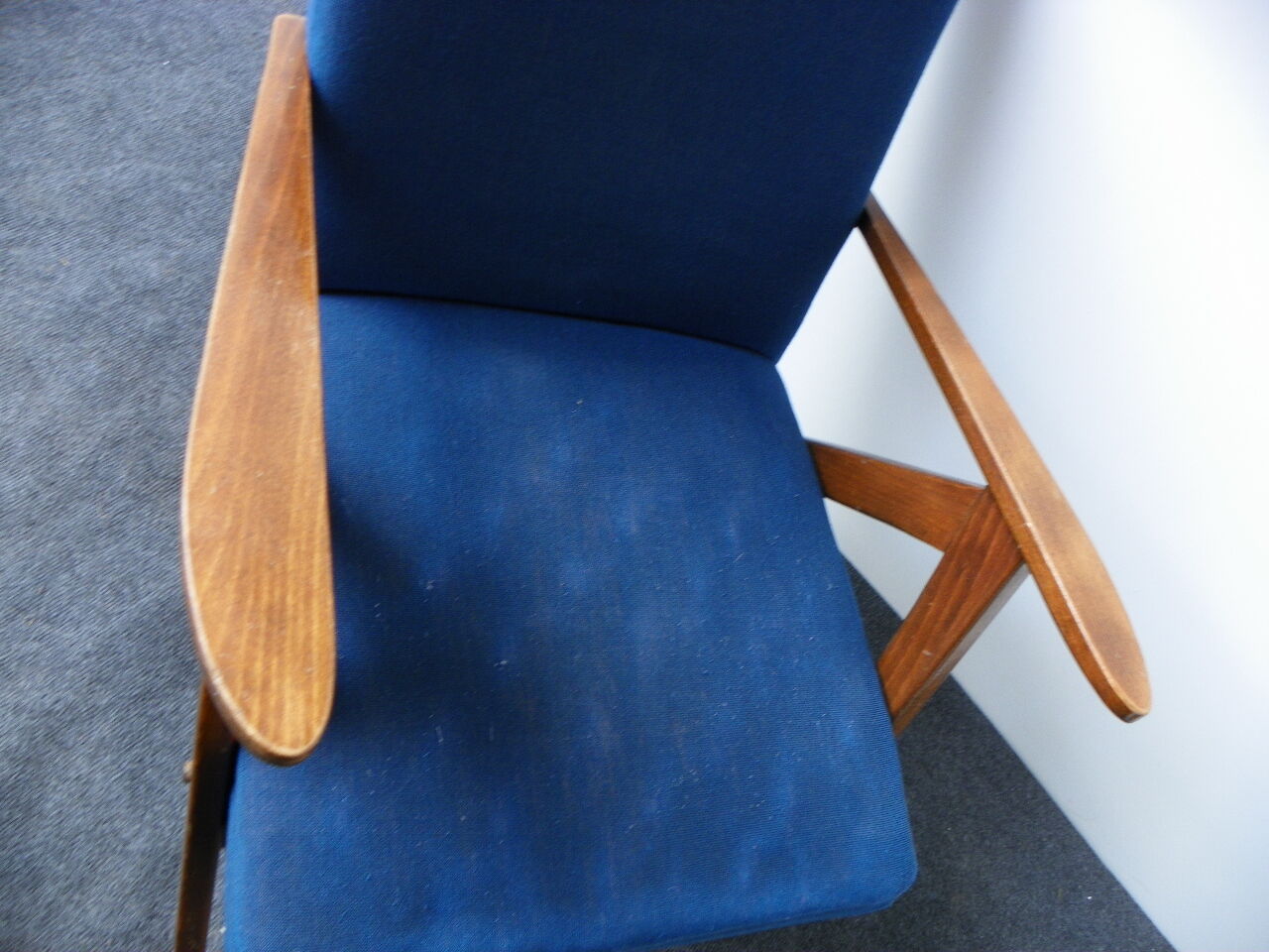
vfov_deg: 53.1
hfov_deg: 67.3
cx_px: 634
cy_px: 476
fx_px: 953
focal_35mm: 26
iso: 80
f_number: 2.8
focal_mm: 4.6
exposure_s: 1/30
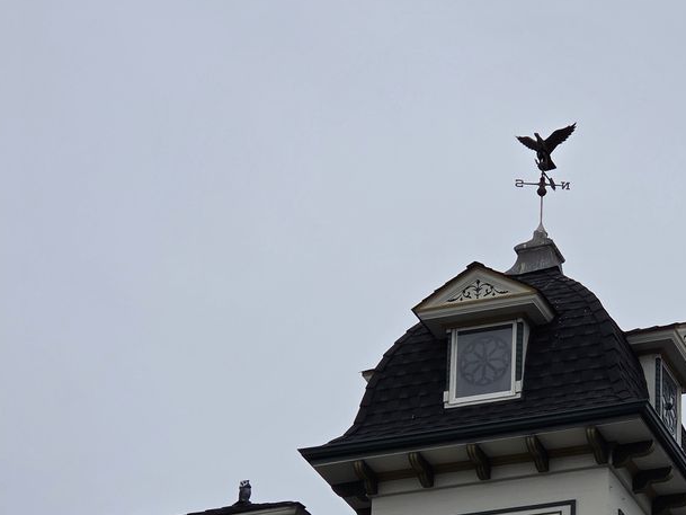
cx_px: 484
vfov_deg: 10.9
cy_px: 409
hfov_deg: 14.5
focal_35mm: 136
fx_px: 2696
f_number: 2.4
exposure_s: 1/895
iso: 25
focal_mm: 7
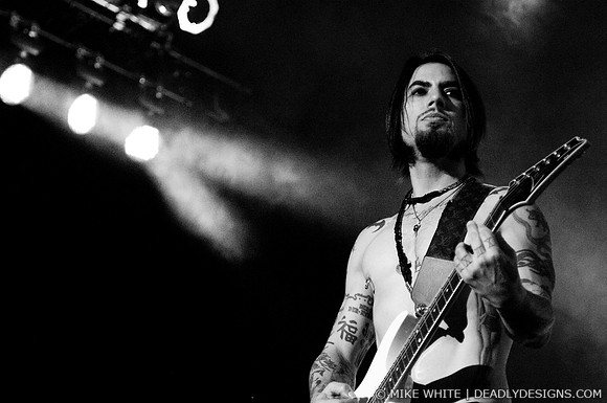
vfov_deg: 14.7
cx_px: 304
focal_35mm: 93
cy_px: 202
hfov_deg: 21.9
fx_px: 1566
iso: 800
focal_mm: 62
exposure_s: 1/125
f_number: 3.2
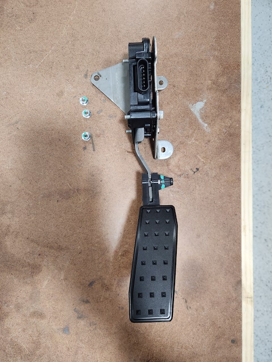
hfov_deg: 58.9
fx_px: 241
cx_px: 136
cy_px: 181
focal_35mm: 23
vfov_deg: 73.9
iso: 250
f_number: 1.8
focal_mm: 5.4
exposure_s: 1/120
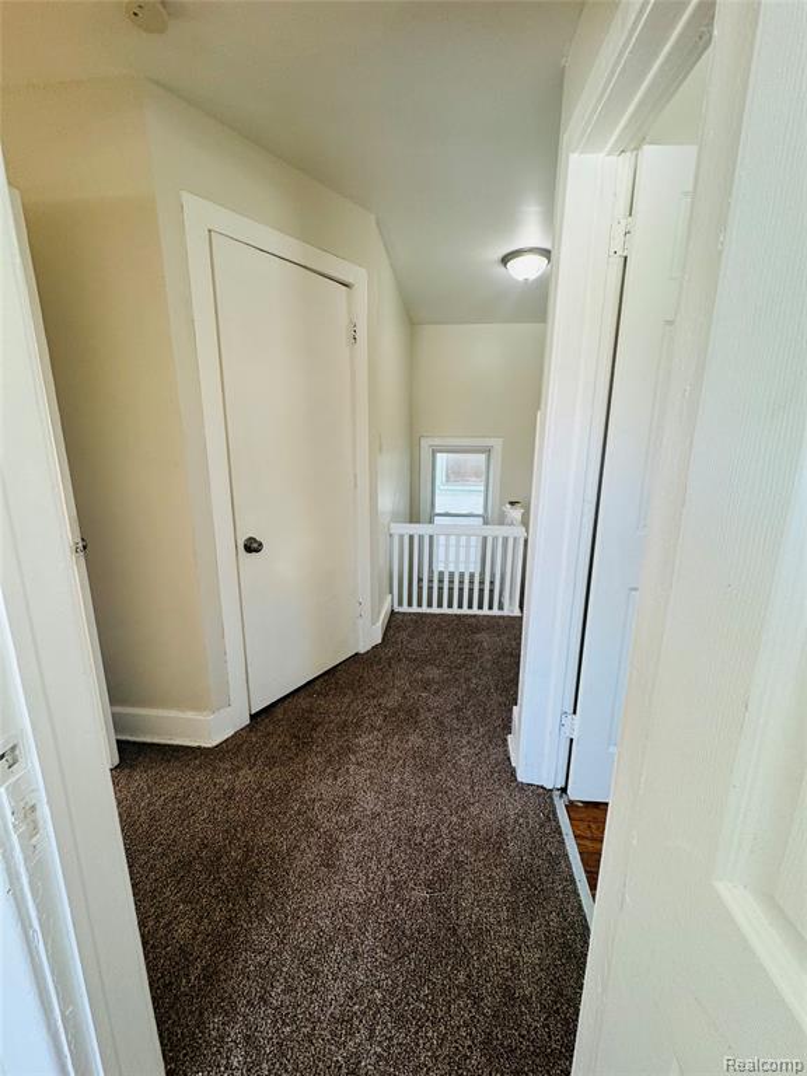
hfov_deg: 85.7
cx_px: 404
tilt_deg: -13.0
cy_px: 538
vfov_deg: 102.1
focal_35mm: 14
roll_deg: +1.1
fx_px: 435
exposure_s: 1/120
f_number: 2.2
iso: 125
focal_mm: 2.22
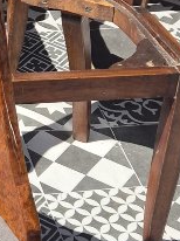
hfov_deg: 10.4
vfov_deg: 14.5
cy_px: 4
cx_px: -141
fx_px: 931
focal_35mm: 134
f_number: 1.8
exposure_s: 1/2912
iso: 50
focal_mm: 5.4
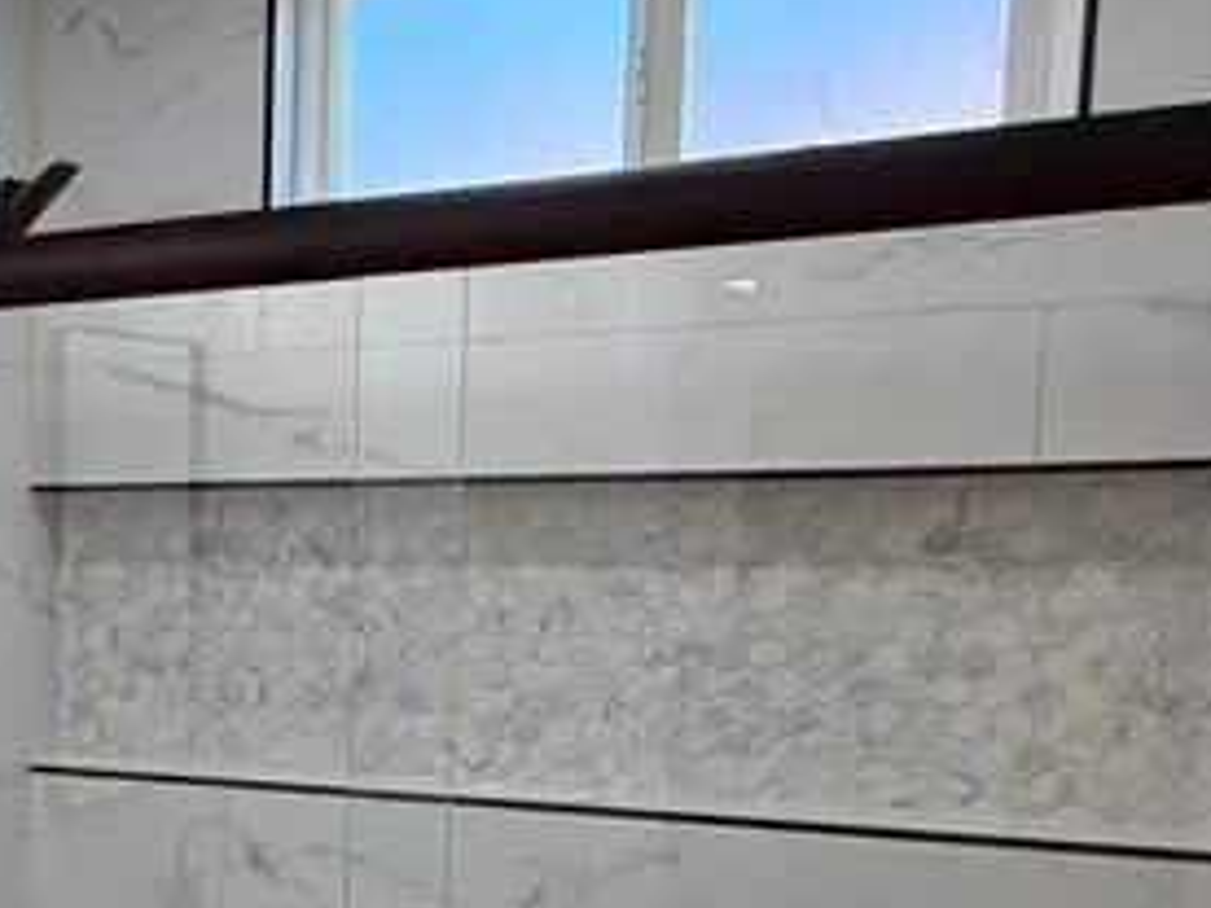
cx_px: -303
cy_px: 737
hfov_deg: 30.3
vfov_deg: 27.4
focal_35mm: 52
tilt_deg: -7.0
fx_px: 1819
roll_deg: +3.1
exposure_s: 1/120
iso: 100
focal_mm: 2.22
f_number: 2.2
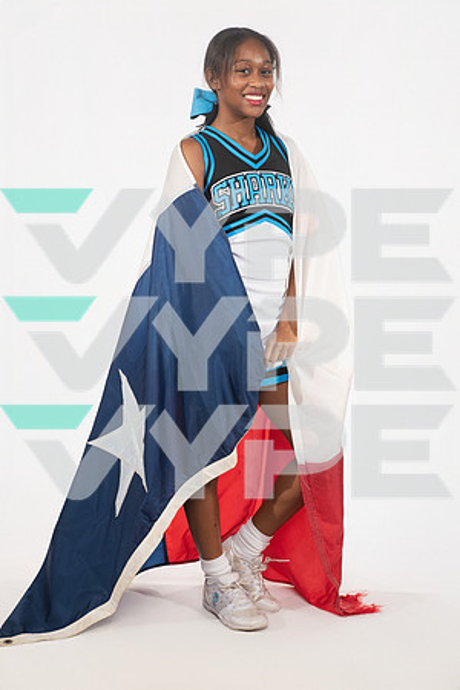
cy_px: 345
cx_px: 230
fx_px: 1054
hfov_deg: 24.6
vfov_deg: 36.2
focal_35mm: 55
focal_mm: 55
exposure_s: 1/320
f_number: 7.1
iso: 500
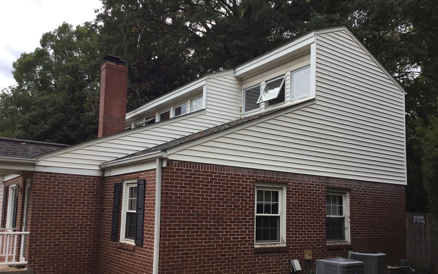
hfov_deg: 58.1
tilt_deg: +5.4
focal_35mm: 33
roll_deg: -0.9
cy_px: 164
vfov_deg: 38.2
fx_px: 394
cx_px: 220
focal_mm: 3.3
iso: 25
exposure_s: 1/476
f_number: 2.4
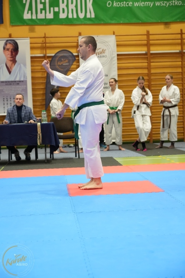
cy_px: 139
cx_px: 92
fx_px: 532
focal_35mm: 69
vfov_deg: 29.2
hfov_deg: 19.7
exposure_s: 1/250
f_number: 4.5
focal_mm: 69
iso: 5000
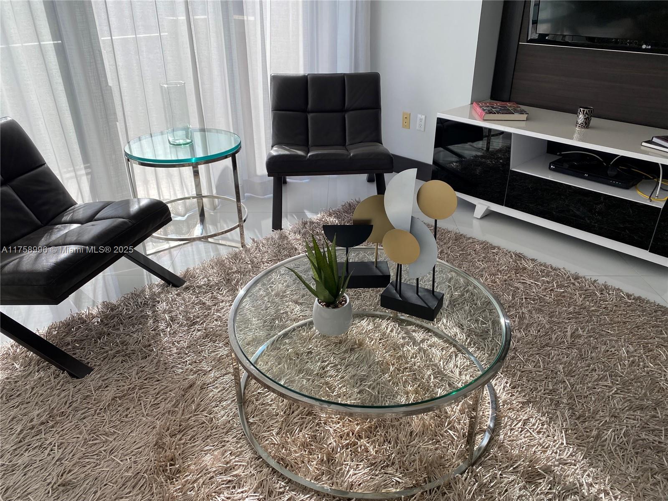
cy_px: 250
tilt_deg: -27.8
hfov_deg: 67.3
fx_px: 502
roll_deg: +1.2
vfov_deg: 53.1
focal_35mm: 26
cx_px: 334
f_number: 1.8
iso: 32
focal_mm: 4.25
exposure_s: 1/404
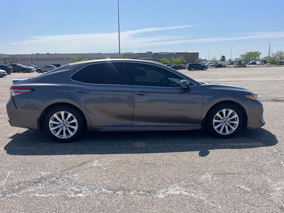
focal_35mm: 27
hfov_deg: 65.3
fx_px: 221
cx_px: 146
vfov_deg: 51.3
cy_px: 107
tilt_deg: -11.4
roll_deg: +0.9
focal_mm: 5.1
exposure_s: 1/4854
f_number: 1.6
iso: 50
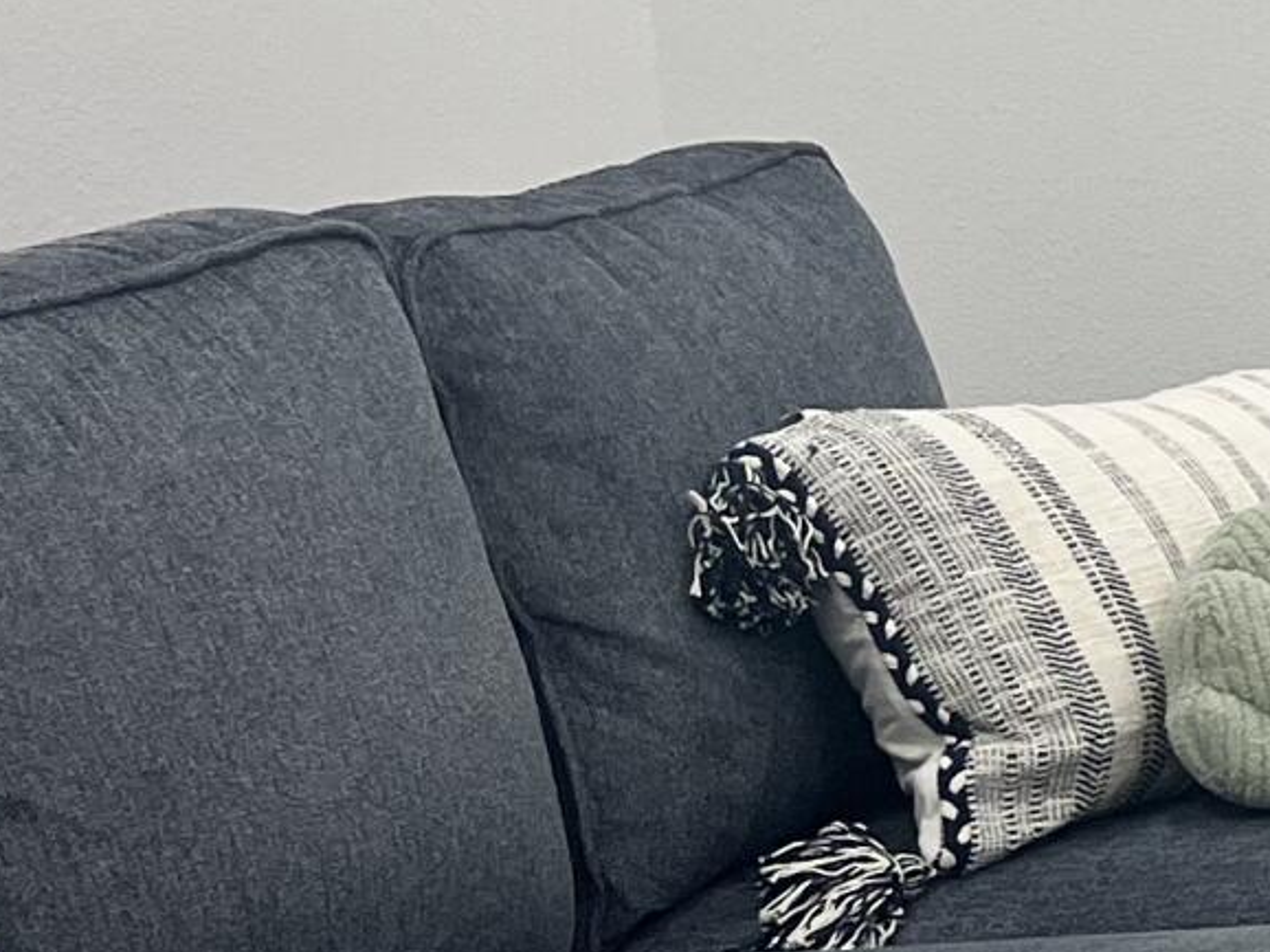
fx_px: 4951
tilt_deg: -9.6
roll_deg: +1.7
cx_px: 2949
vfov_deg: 11.0
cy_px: 662
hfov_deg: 12.0
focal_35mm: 135
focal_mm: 5.7
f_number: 1.5
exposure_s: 1/120
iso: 100
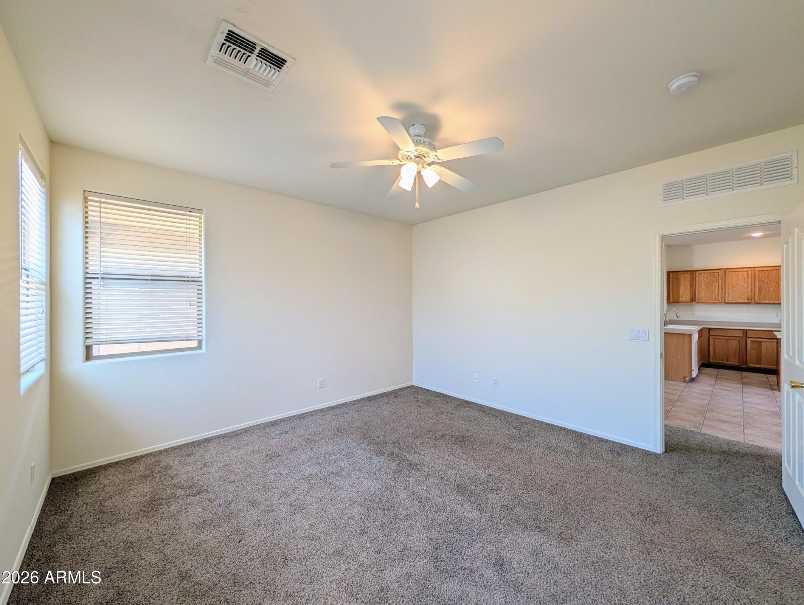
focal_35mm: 12
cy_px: 302
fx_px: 279
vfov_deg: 94.6
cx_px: 402
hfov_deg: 110.5
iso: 85
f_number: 1.7
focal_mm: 2.02
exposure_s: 1/120
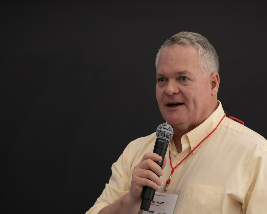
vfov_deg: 7.6
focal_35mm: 203
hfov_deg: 9.5
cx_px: 170
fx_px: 1605
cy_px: 146
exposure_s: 1/200
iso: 800
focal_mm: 125
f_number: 2.8
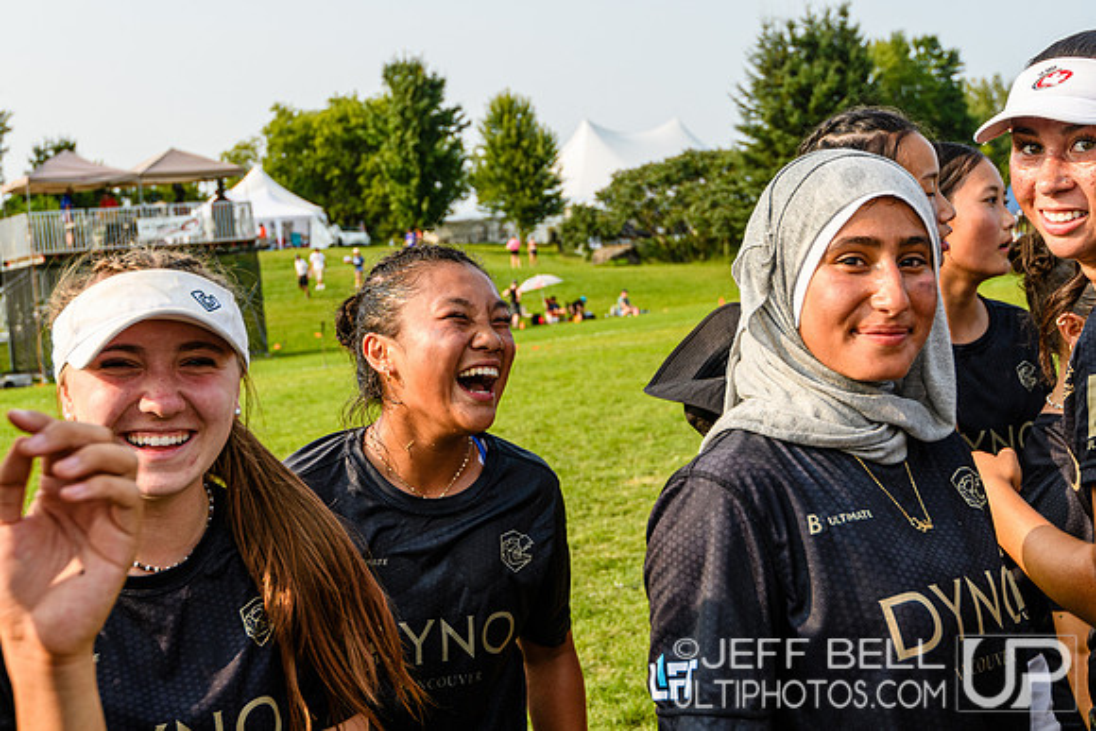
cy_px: 366
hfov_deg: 37.8
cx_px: 548
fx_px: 1599
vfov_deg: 25.8
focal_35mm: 52
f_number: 5.6
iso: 320
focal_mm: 35
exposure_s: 1/800
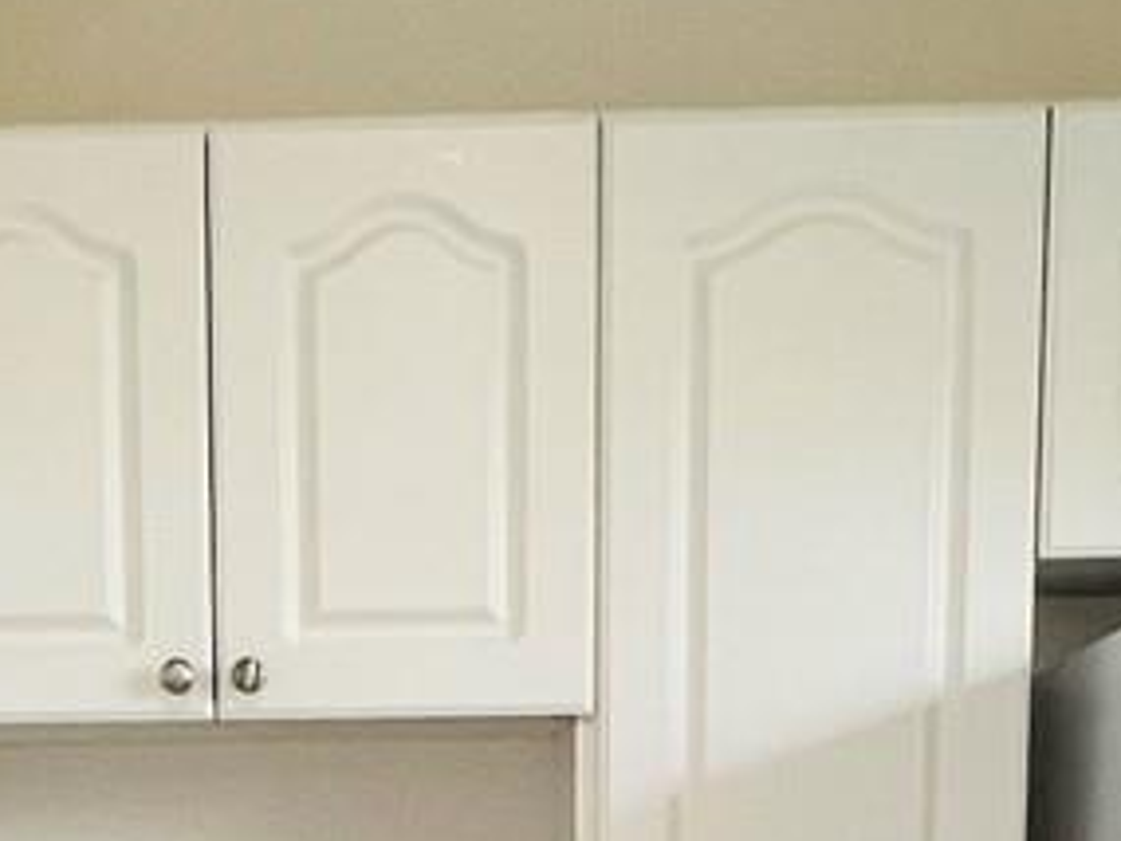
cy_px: 1297
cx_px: 330
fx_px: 2365
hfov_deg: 26.4
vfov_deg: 17.8
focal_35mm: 73
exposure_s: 1/120
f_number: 1.8
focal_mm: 1.57
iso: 200
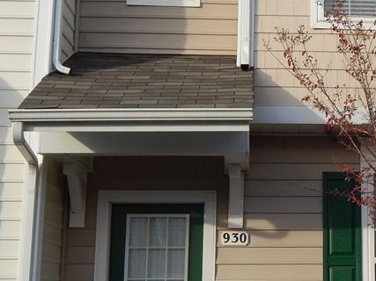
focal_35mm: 84
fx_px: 912
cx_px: 352
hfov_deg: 22.6
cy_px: 139
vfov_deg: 17.6
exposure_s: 1/500
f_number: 3.3
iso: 125
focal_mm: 6.1
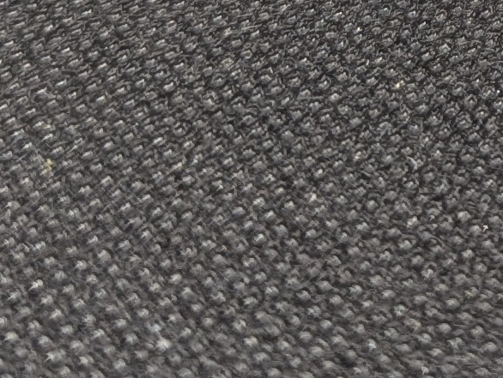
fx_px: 2430
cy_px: -429
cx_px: 820
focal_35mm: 167
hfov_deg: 11.2
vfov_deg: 8.4
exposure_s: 1/29.5
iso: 65
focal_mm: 6.81
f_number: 1.85
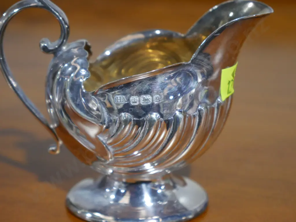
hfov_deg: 23.3
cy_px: 111
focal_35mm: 84
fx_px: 718
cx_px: 148
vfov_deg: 17.6
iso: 2000
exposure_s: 1/100
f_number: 5.6
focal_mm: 42
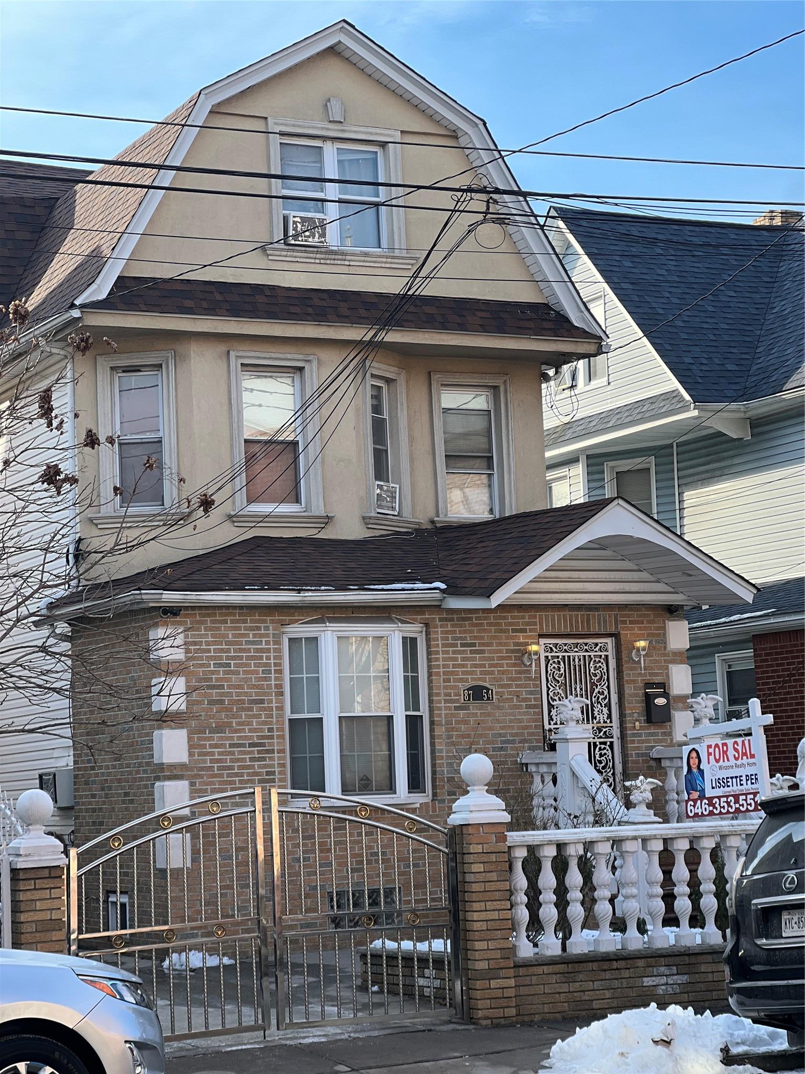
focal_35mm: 77
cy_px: 537
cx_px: 402
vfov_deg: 25.3
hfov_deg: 19.1
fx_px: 2388
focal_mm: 9
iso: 25
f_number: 2.8
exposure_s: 1/198
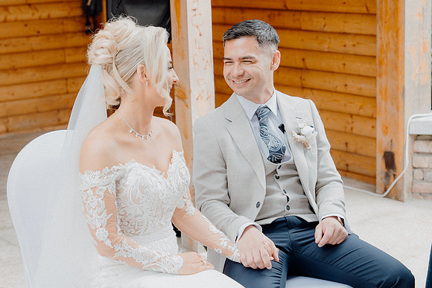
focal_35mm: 84
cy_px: 144
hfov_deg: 24.2
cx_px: 216
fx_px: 1008
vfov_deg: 16.3
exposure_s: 1/200
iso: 125
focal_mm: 56
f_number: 3.5
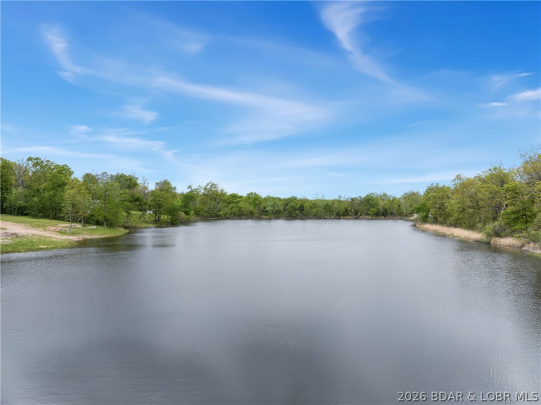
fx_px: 375
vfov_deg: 56.7
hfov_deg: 71.6
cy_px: 202
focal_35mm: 24
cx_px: 270
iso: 130
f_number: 2.8
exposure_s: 1/1600
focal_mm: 12.3
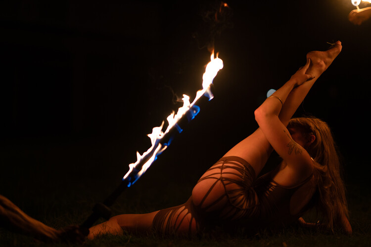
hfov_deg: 23.9
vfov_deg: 16.1
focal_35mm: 85
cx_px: 186
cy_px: 124
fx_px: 876
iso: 1250
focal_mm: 85
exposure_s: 1/200
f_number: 1.4
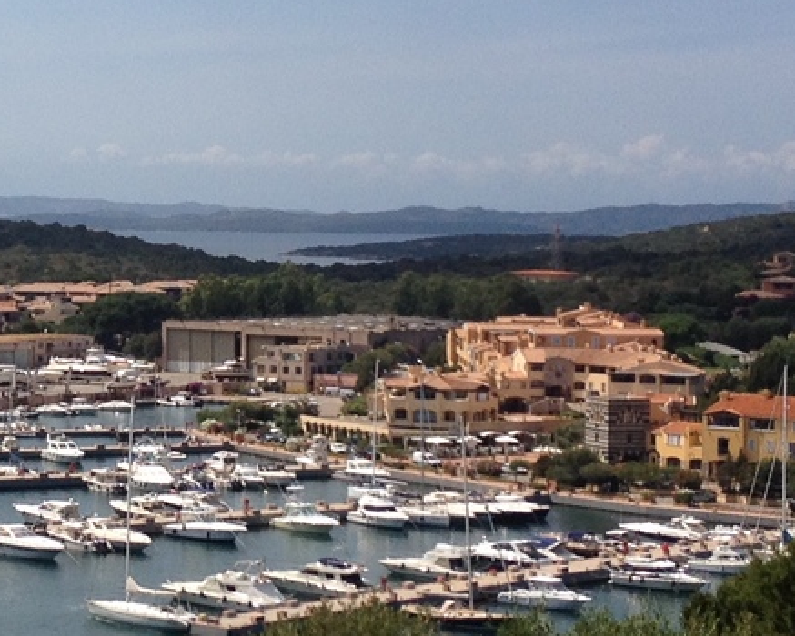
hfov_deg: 15.2
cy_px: 222
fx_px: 2942
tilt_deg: -3.0
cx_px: 36
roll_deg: -0.1
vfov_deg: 12.3
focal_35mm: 125
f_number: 2.4
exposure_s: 1/2762
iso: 50
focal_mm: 4.28
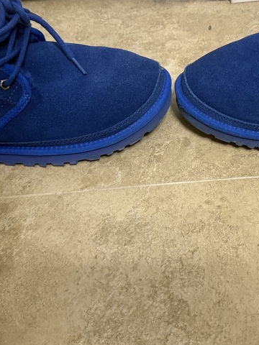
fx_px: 499
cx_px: 173
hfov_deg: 28.9
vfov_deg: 37.8
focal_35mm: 50
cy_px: 119
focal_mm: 6.76
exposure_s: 1/60
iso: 320
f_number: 1.78
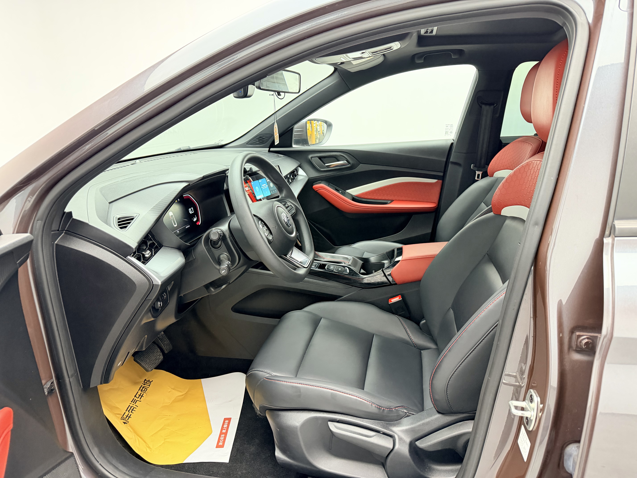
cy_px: 239
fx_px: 442
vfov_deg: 56.8
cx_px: 318
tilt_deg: -17.3
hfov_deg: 71.6
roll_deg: +1.4
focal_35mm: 24
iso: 640
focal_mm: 6.76
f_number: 1.78
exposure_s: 1/50
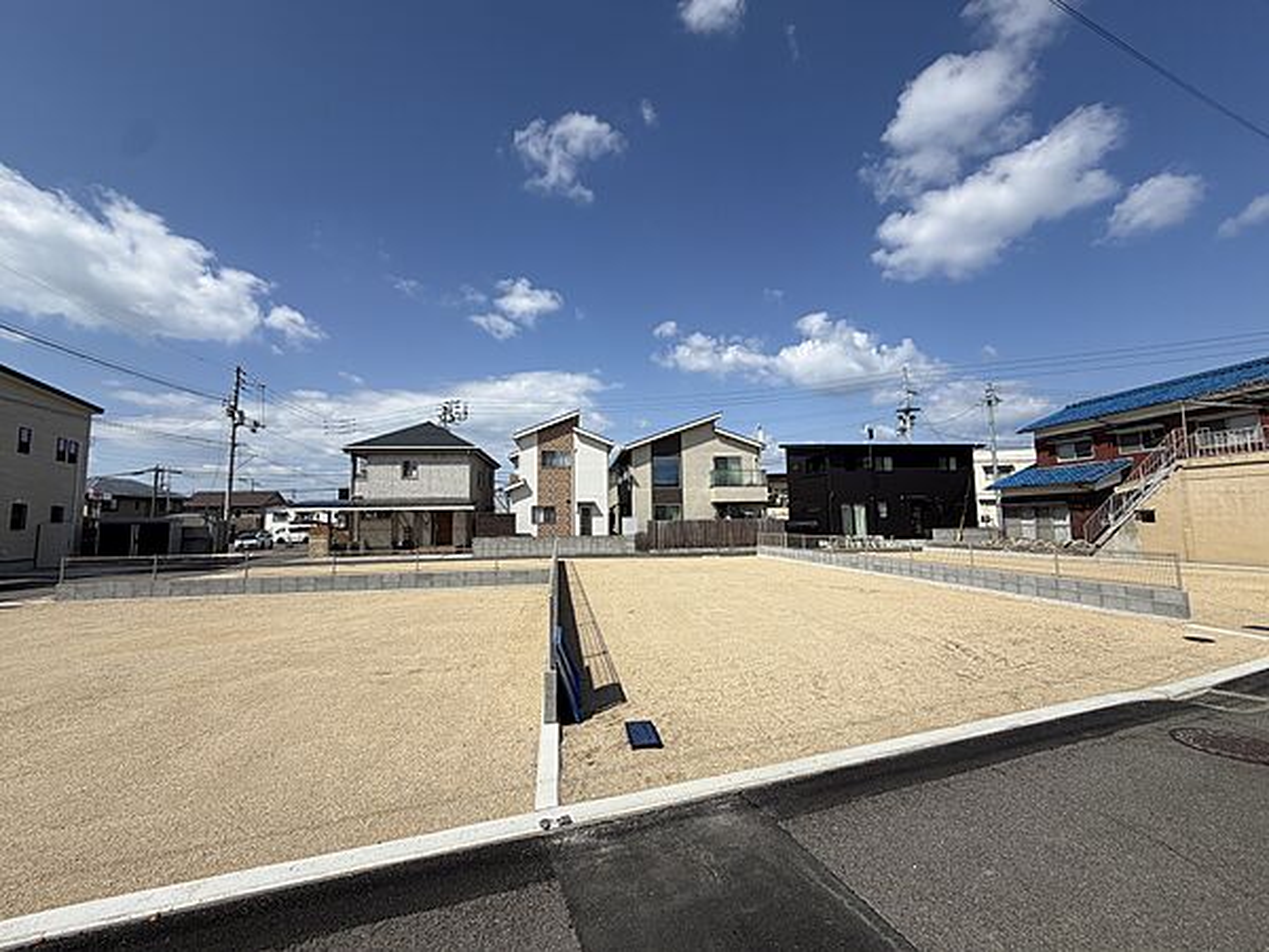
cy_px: 476
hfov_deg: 102.1
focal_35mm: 14
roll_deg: +0.9
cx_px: 634
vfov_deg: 85.7
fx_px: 513
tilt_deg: +6.1
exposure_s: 1/1464
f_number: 2.2
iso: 20
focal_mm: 2.22
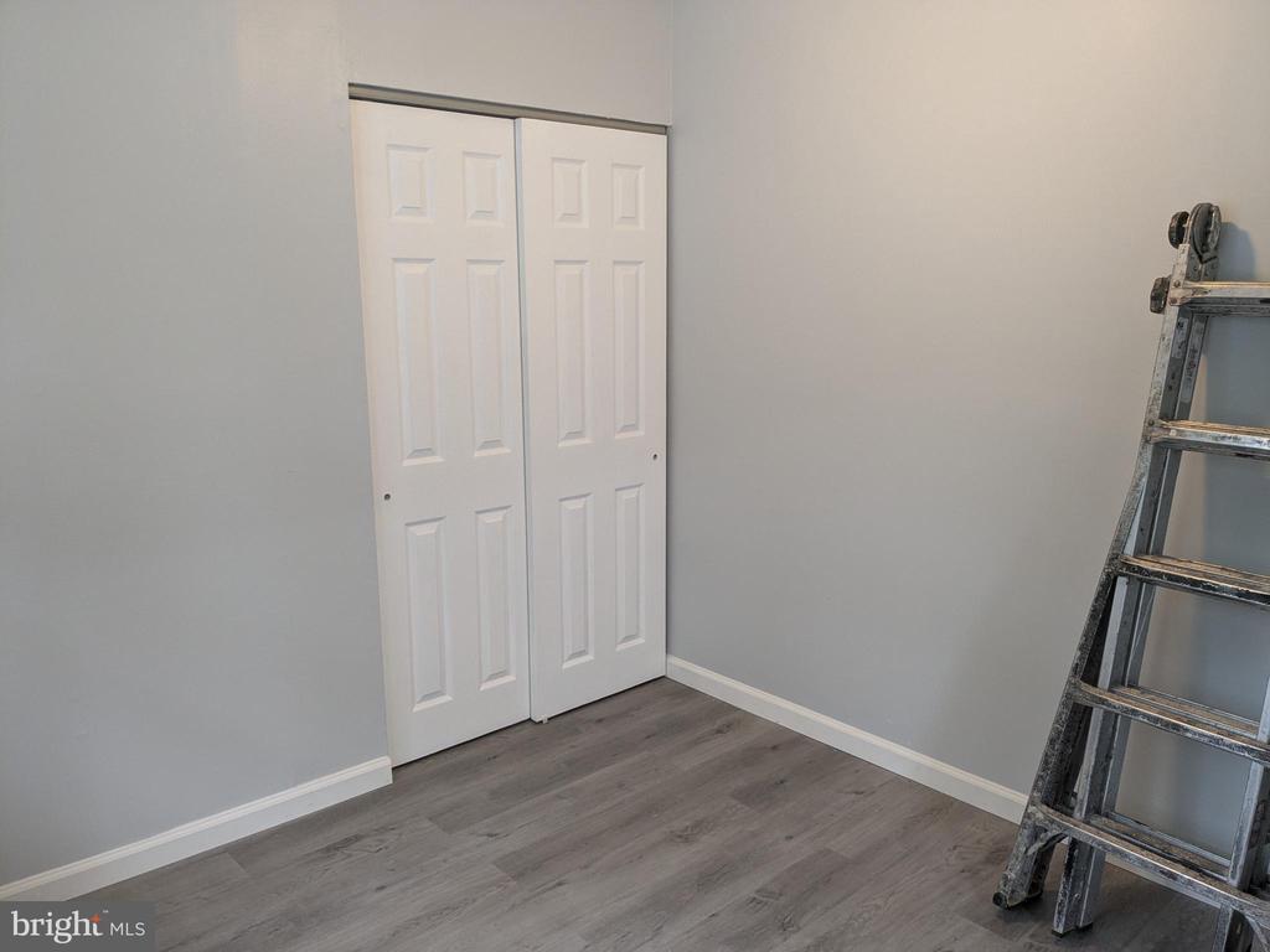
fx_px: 991
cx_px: 635
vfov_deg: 51.4
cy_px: 476
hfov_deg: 65.3
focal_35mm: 27
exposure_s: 1/24
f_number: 1.73
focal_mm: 4.38
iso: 115
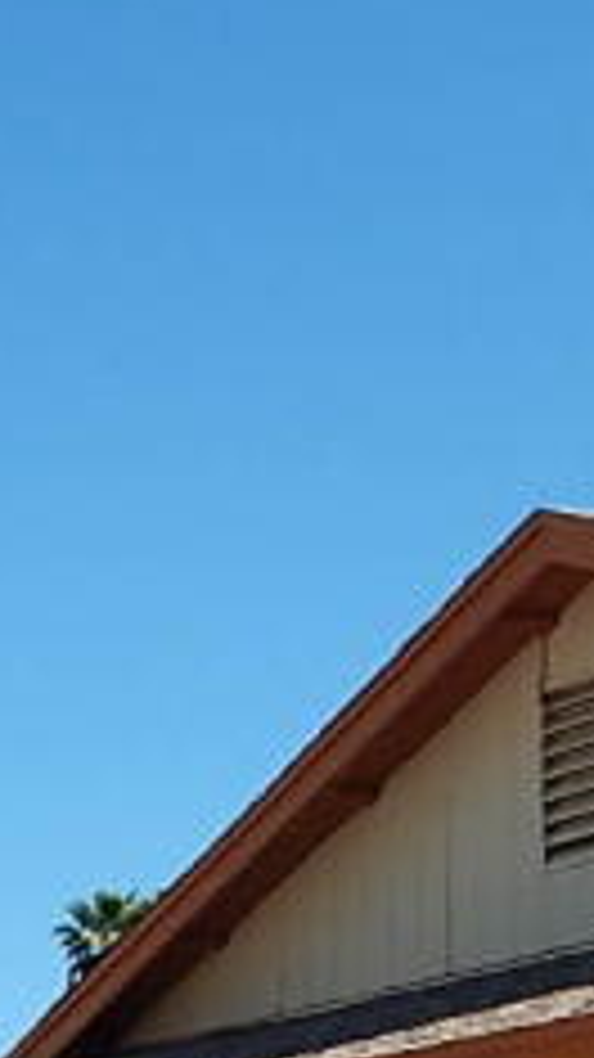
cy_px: 1666
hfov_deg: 8.8
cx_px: -454
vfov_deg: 14.8
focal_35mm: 133
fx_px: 3728
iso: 125
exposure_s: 1/500
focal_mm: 5.1
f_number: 6.3
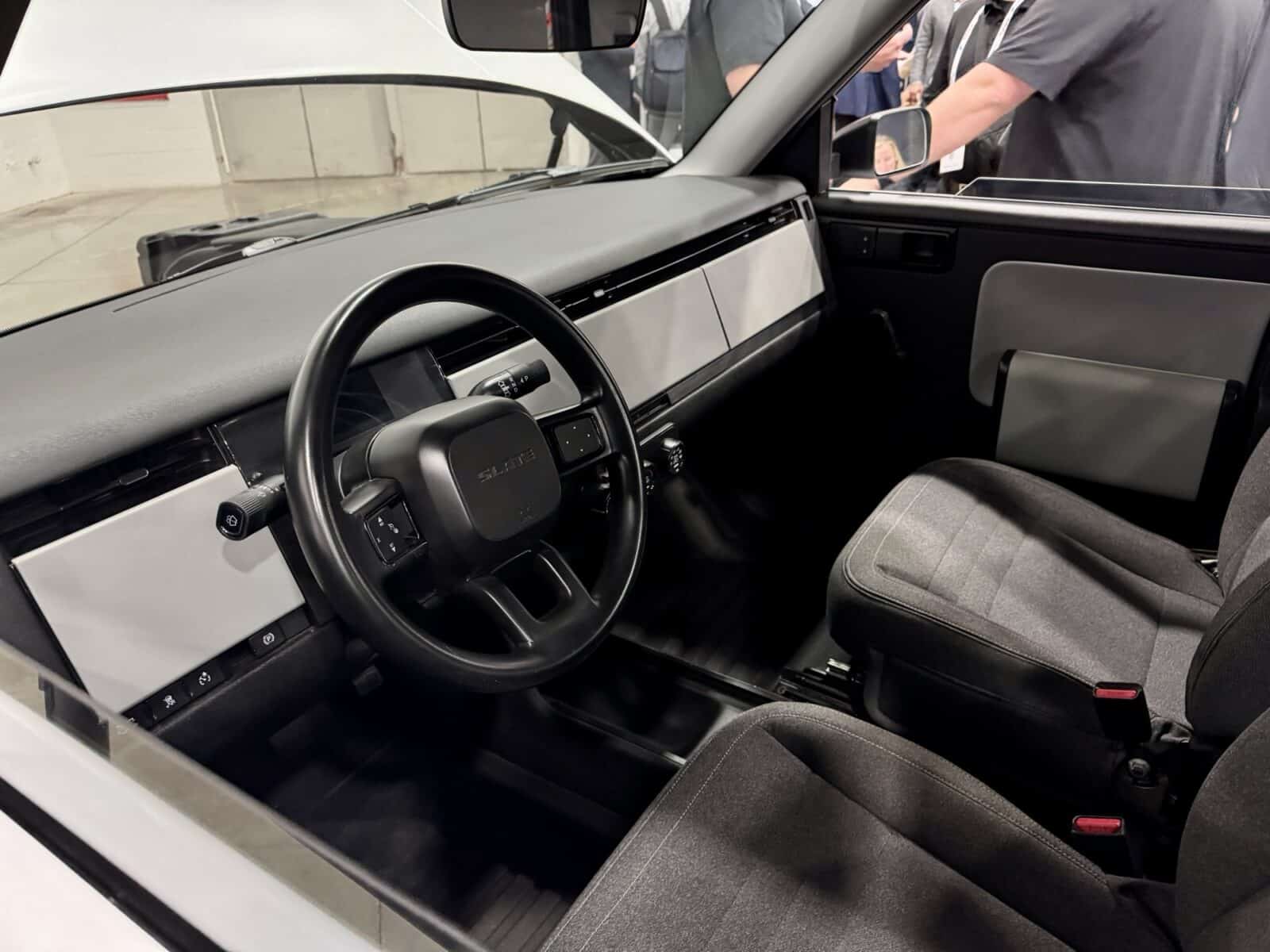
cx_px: 635
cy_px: 476
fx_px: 881
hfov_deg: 71.6
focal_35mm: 24
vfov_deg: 56.8
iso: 1000
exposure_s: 1/31
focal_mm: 6.76
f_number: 1.78
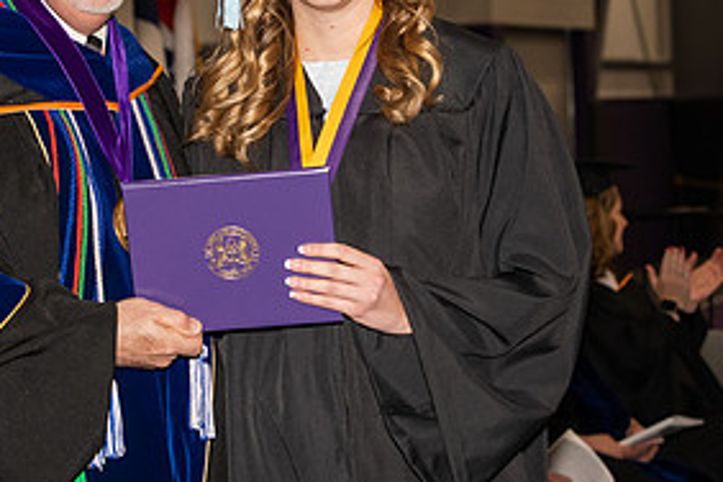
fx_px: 2892
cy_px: 155
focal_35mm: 144
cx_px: 215
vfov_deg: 9.5
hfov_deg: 14.2
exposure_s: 1/200
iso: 1000
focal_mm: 70
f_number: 5.6
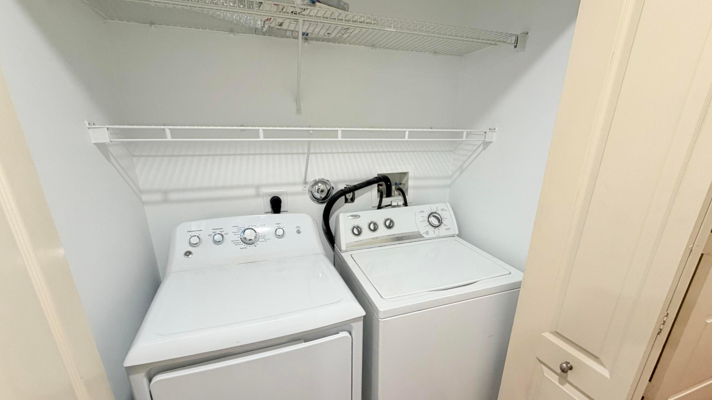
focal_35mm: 16
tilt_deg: -18.9
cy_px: 225
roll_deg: -0.3
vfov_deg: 66.8
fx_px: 302
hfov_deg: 99.4
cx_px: 364
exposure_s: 1/60
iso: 200
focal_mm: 2.22
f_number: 2.2
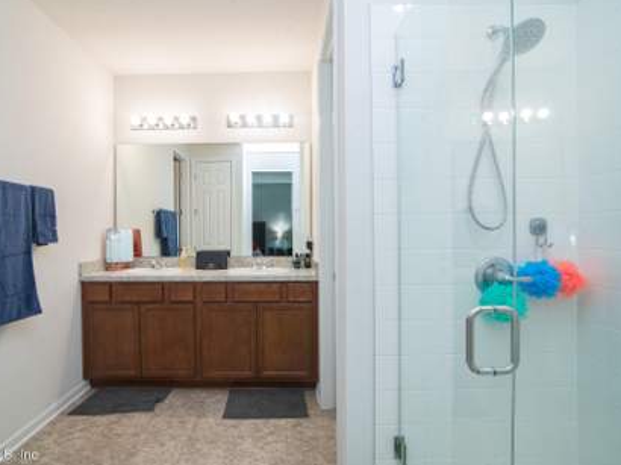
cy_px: 232
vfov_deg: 71.5
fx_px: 323
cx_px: 276
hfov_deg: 87.4
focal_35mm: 18
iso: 250
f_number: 8
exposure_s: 1/15
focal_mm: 16
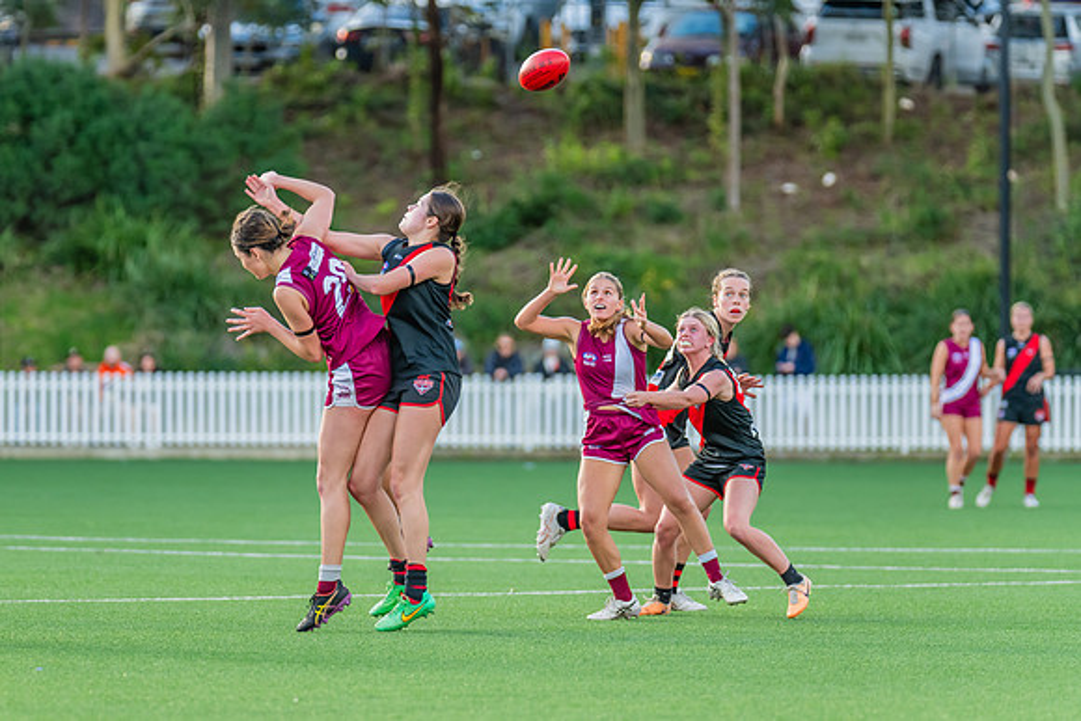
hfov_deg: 6.3
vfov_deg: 4.2
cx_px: 431
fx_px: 9756
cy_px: 320
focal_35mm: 325
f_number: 4
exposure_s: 1/800
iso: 1000
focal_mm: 270
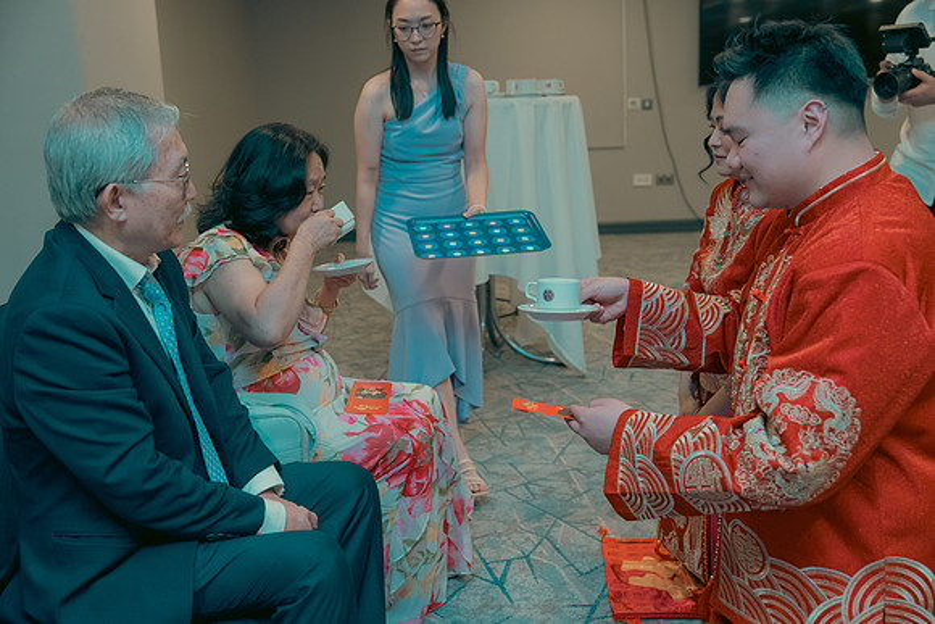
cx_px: 468
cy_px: 312
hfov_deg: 50.7
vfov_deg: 35.1
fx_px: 987
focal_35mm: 38
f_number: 3.5
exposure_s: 1/160
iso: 2500
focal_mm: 38
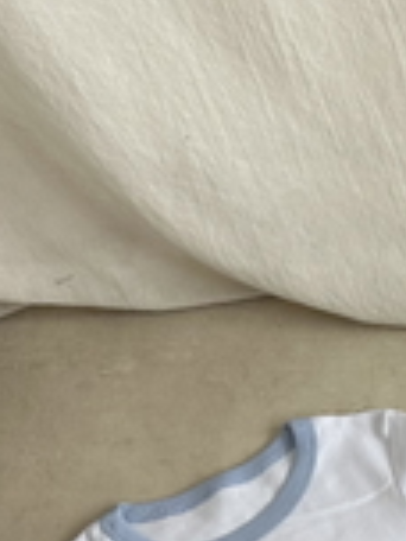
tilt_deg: -72.8
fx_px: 1314
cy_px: 699
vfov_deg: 21.2
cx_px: 502
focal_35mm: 84
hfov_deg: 16.7
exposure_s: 1/123
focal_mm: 6.86
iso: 50
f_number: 1.78
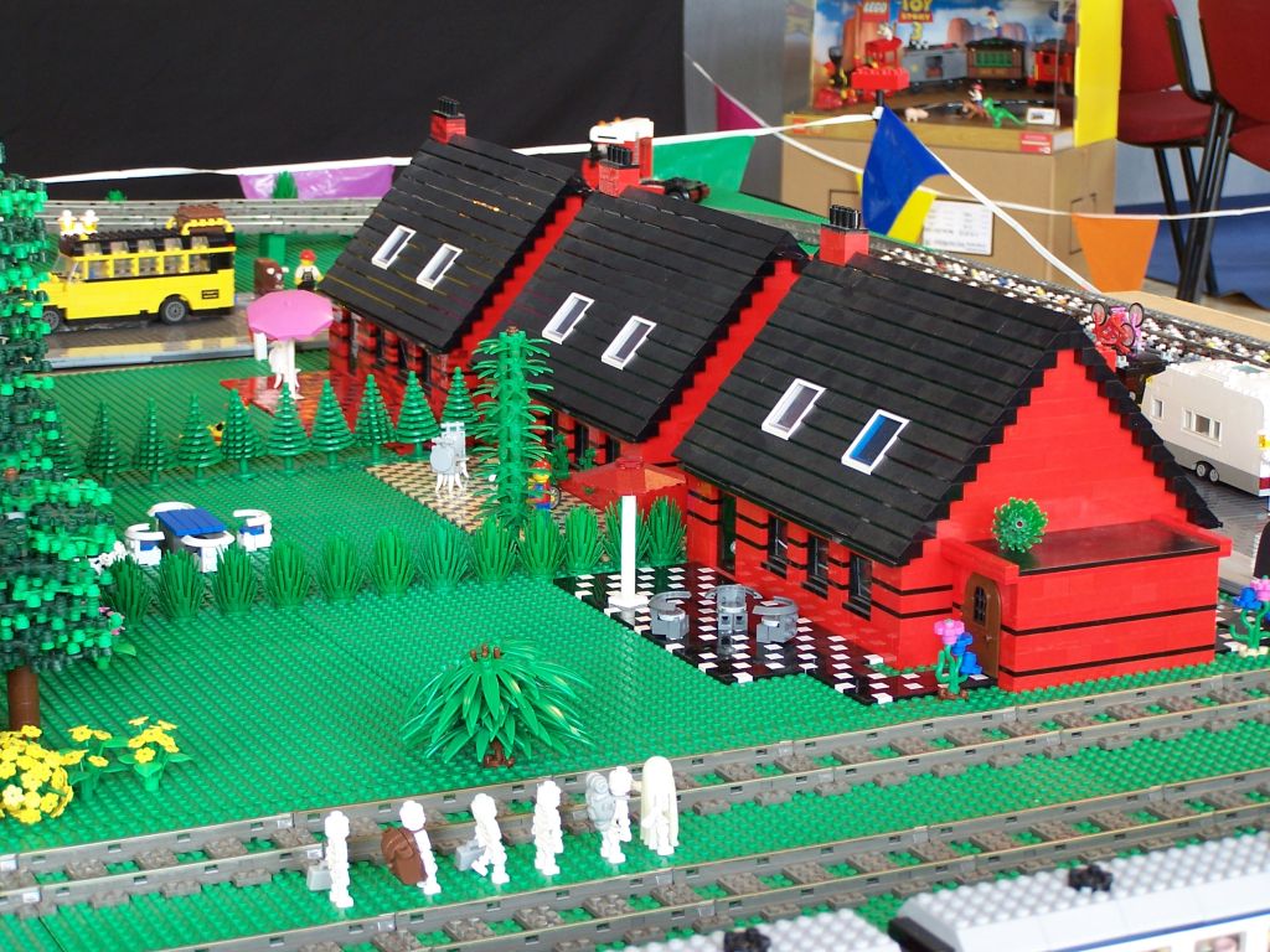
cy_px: 476
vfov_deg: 18.0
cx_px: 635
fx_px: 3008
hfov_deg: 23.8
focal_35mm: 82
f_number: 3.2
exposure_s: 1/10
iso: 80
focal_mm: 13.7
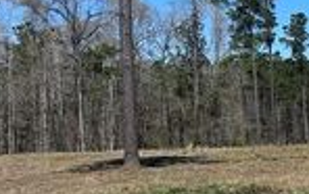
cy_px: 128
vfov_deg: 14.1
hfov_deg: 19.2
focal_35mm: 93
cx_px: 478
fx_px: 784
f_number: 1.5
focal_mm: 5.7
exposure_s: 1/5319
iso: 50
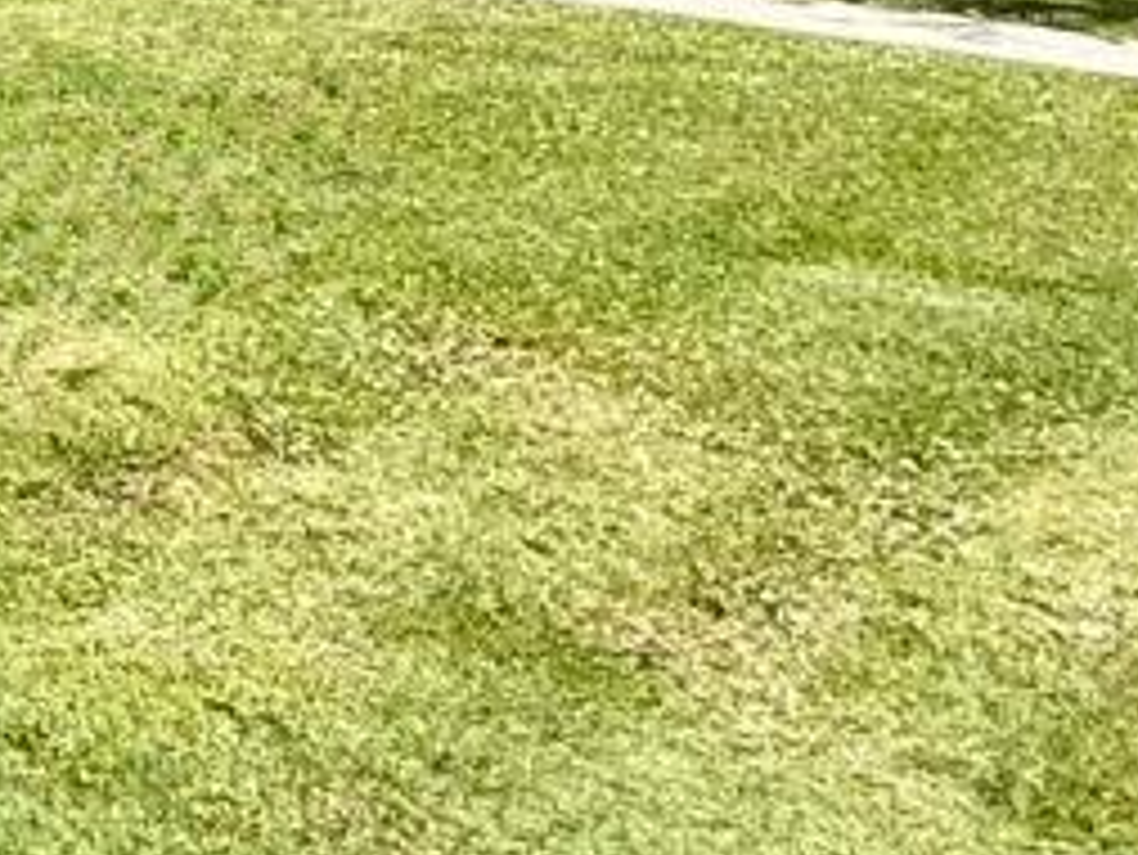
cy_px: -344
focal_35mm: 83
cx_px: -1250
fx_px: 2730
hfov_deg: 16.6
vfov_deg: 16.5
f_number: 2.2
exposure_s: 1/644
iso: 64
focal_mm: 2.22
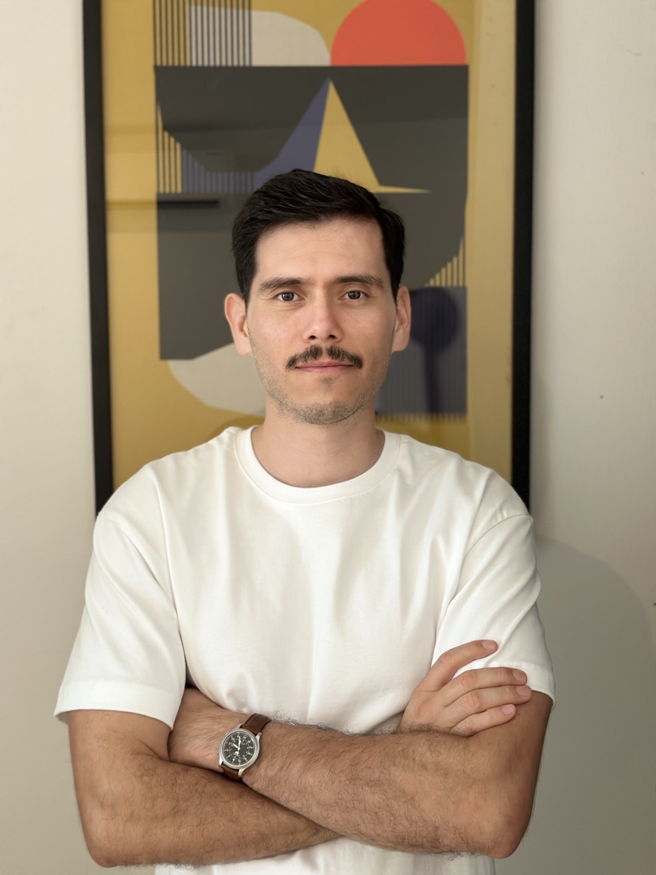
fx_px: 1213
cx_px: 328
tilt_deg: -2.8
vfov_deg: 39.7
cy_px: 438
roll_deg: +0.1
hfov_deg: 30.3
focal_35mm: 48
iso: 320
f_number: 1.78
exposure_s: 1/40
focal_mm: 6.86
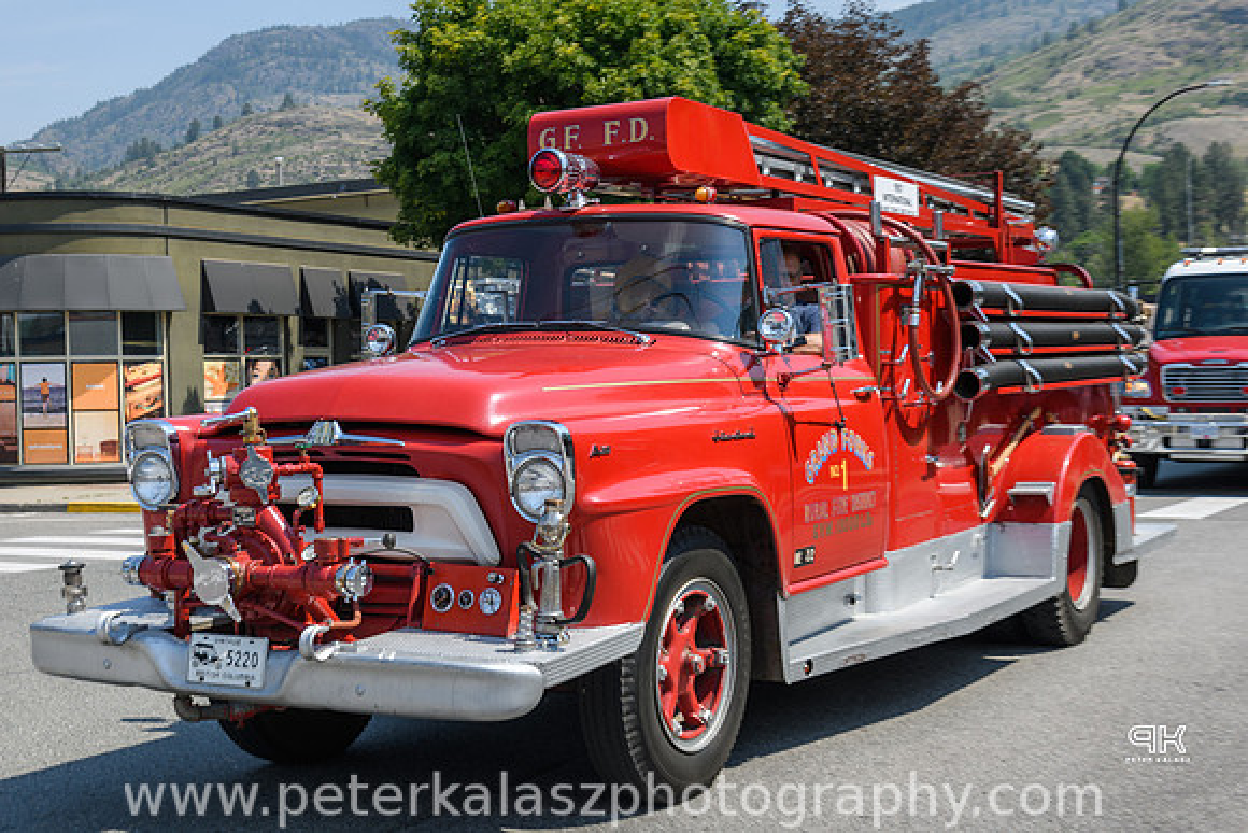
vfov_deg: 28.0
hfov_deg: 41.0
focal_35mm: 48
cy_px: 417
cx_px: 638
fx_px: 1670
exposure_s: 1/200
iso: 80
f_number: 8
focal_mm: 44
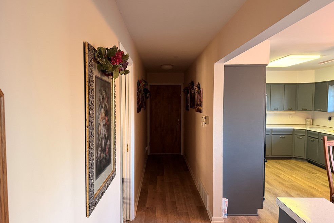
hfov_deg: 69.4
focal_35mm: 26
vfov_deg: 49.5
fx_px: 241
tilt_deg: -0.8
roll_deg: +1.2
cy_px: 114
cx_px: 163
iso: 320
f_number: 1.78
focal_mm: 6.76
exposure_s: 1/60
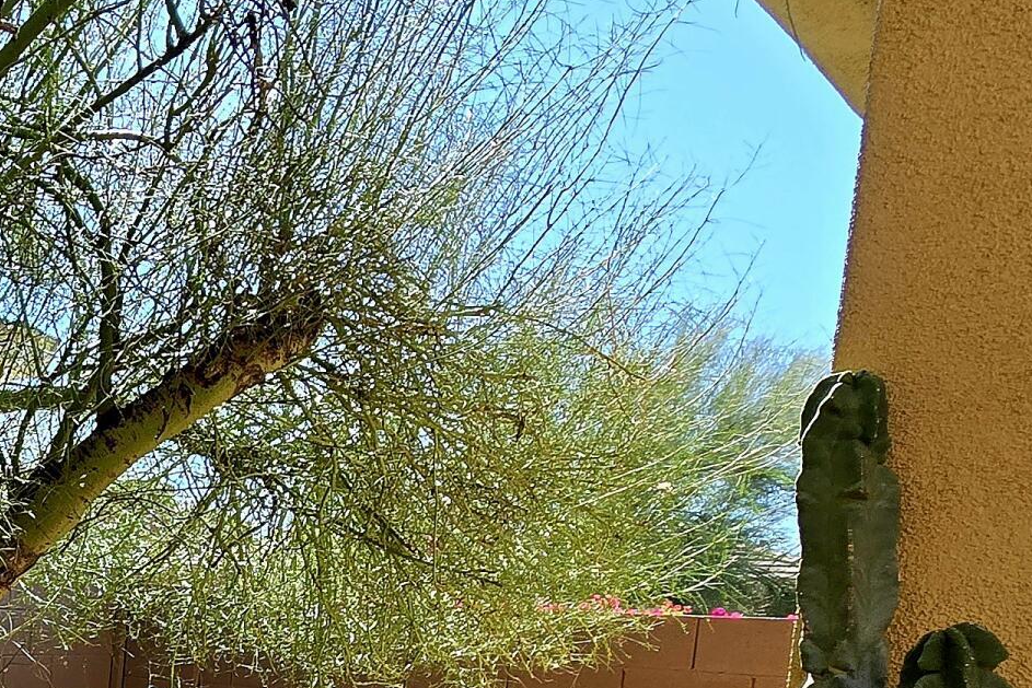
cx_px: -308
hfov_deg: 33.4
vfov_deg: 28.6
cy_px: 736
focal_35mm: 43
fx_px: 1233
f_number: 2.2
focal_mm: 2.2
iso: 50
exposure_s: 1/526
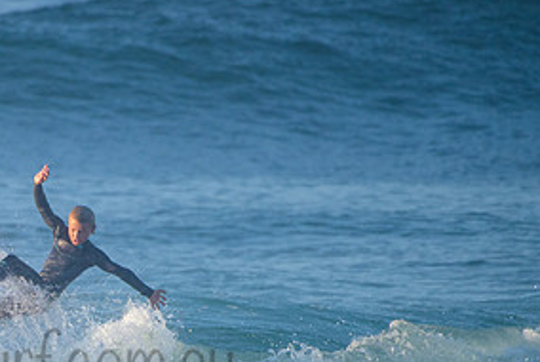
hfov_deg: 1.7
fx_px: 18724
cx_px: -10
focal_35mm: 1247
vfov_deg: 1.1
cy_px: 339
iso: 500
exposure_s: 1/2000
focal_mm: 500
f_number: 5.6
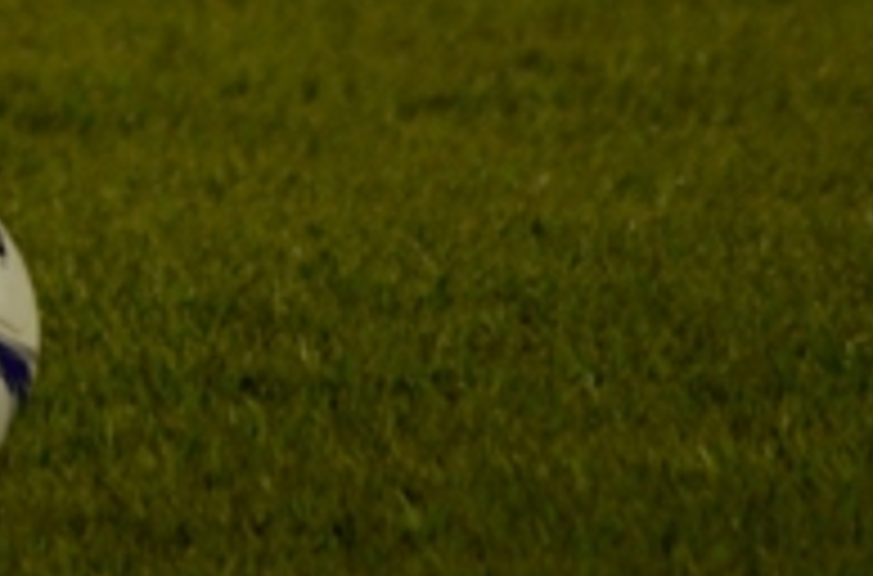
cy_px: -238
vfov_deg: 0.9
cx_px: -328
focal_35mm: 1487
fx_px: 35943
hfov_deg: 1.4
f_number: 5.6
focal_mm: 300
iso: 200
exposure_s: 1/40
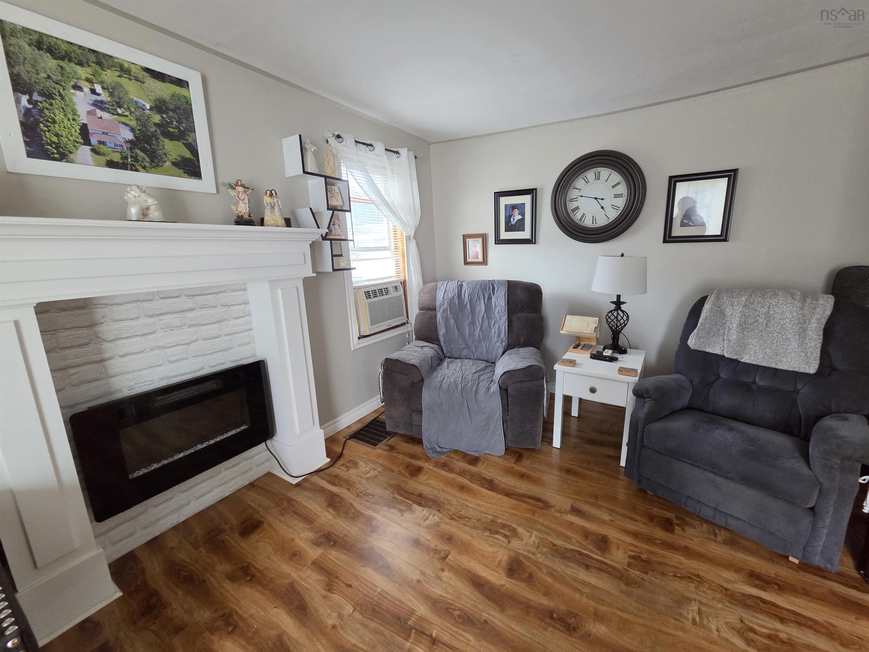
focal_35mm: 13
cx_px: 434
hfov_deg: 106.2
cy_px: 326
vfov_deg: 89.9
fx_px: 326
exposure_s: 1/60
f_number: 2.2
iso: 500
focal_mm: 2.2
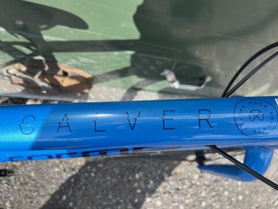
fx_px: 209
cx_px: 139
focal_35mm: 26
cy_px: 104
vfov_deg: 53.1
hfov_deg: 67.3
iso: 50
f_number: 1.6
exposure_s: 1/1075
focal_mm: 5.1
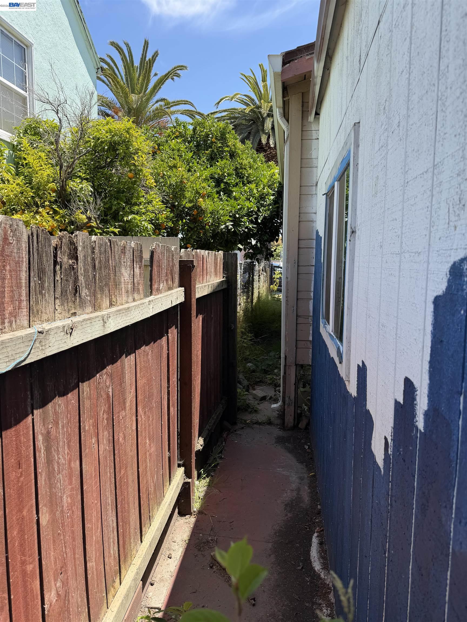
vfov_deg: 71.6
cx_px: 234
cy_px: 311
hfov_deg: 56.8
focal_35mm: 24
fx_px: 432
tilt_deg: -6.5
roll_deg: +0.0
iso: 80
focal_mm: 6.76
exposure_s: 1/1337
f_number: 1.78
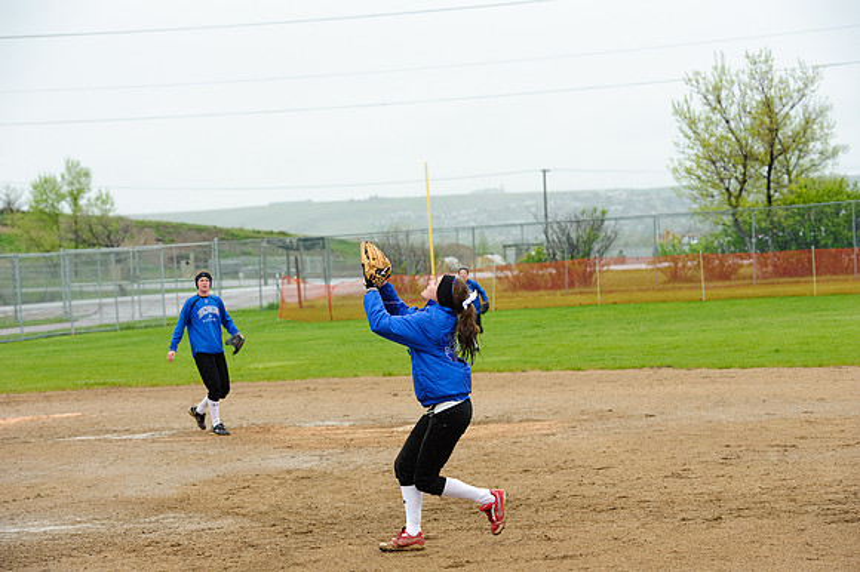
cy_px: 286
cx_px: 430
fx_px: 2626
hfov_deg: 18.6
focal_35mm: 110
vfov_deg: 12.4
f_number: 5.6
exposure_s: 1/1000
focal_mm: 110
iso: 400
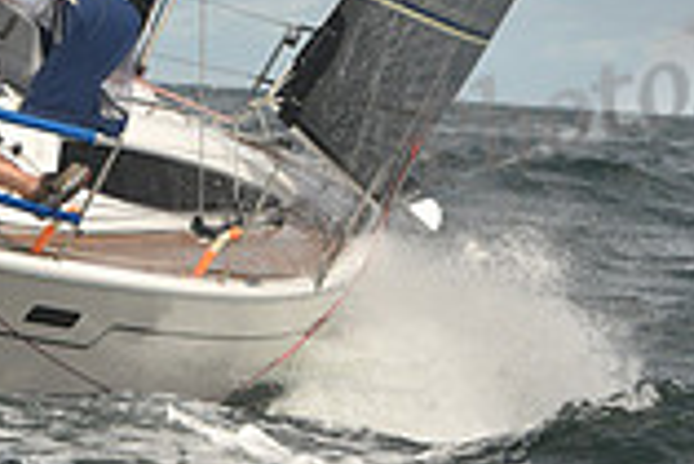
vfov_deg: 3.0
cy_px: -95
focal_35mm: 462
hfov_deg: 4.5
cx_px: 186
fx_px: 8914
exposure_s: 1/1000
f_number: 6.3
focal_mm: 125
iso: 320
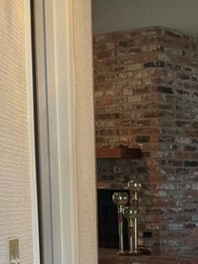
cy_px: 303
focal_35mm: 104
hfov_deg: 13.7
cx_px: 263
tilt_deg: -9.2
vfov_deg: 18.1
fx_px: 793
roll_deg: -0.7
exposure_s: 1/120
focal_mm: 6.76
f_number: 1.78
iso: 160
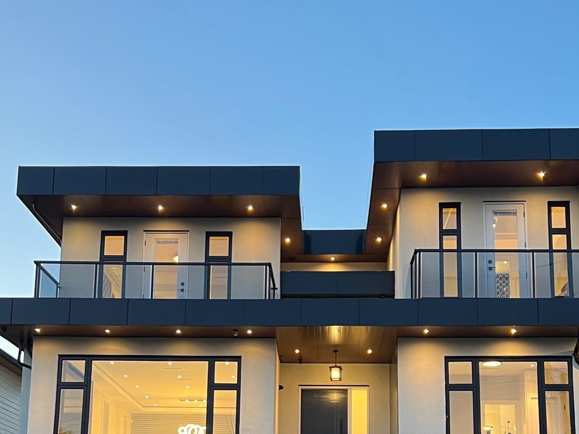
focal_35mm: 53
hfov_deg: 36.2
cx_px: 300
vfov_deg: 26.5
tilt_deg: +8.9
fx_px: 887
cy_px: 397
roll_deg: -0.6
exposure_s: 1/60
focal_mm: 5.7
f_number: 1.5
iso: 100
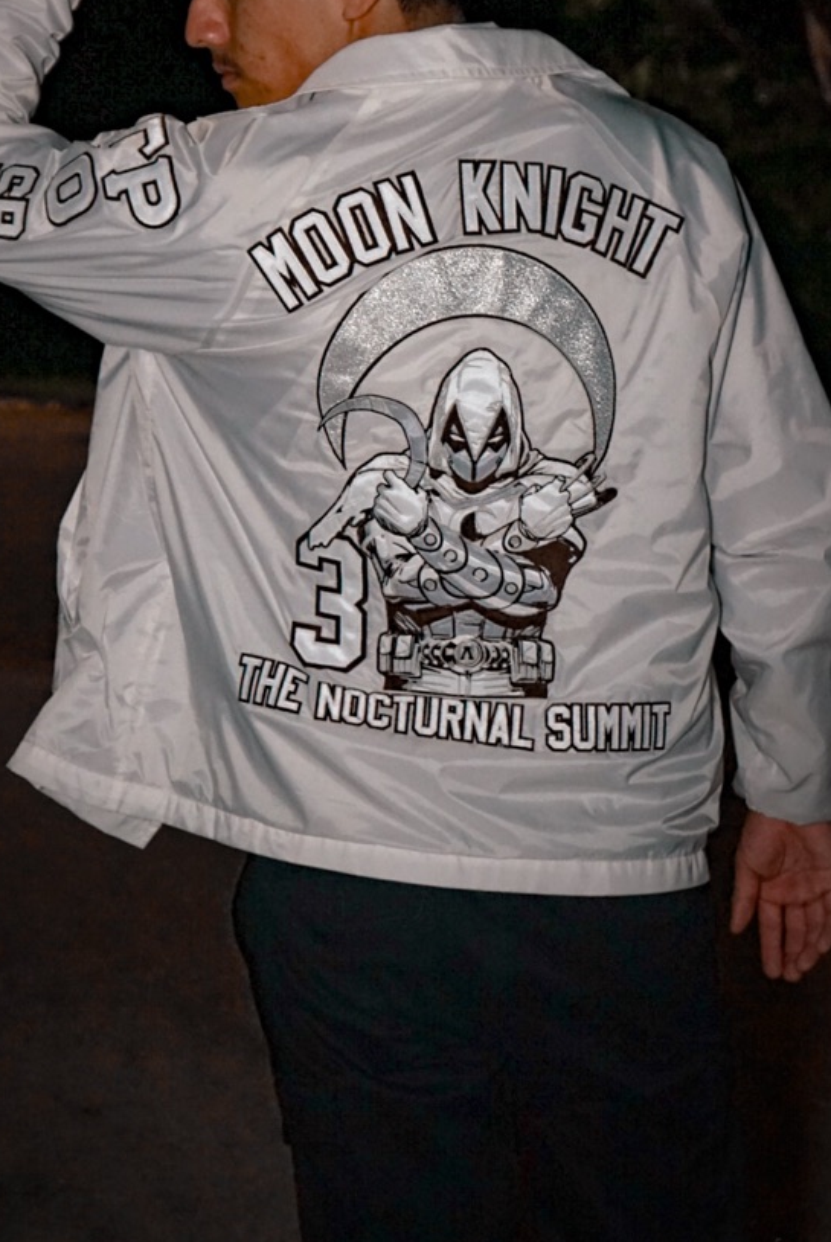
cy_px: 367
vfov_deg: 24.8
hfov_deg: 16.9
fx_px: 2798
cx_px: 348
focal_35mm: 81
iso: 5000
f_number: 5
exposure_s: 1/60
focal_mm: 55
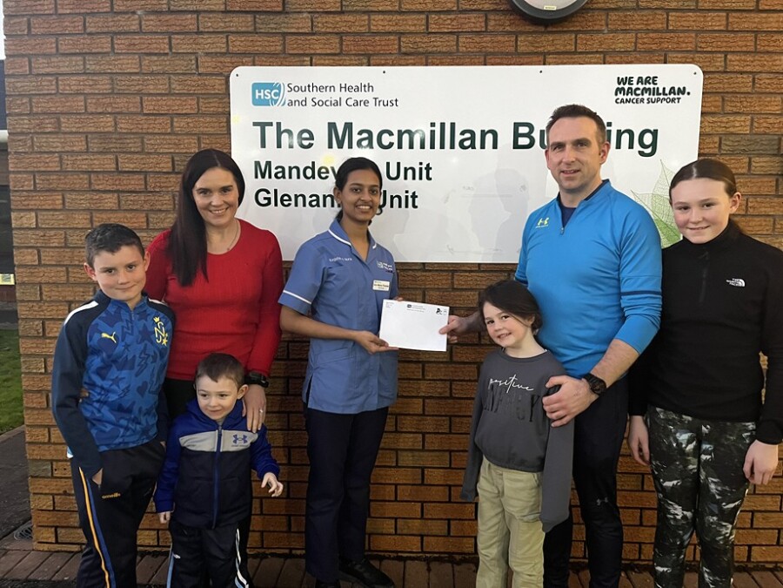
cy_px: 294
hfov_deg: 67.3
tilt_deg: -5.8
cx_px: 392
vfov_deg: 53.1
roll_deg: +0.0
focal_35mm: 26
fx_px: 588
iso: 640
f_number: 1.6
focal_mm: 5.1
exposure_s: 1/25
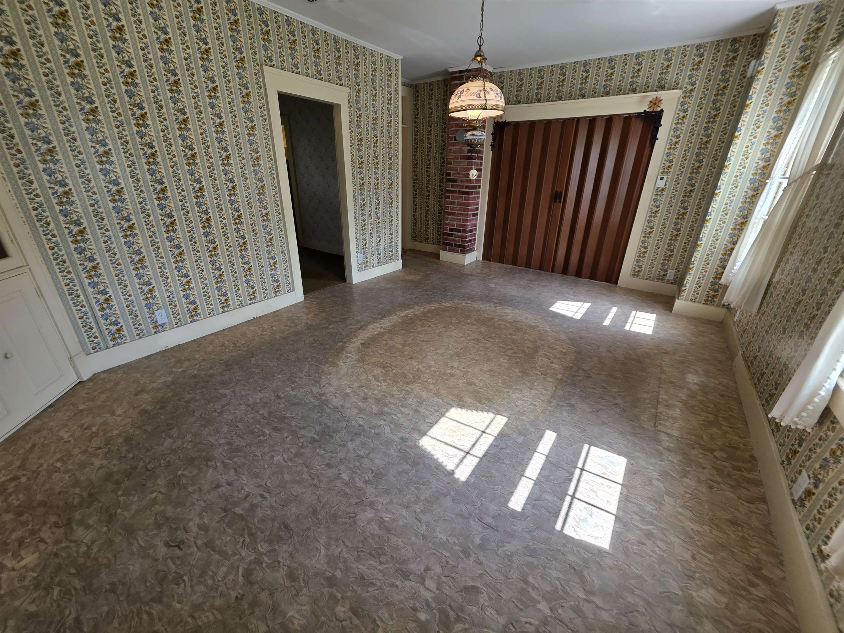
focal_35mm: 13
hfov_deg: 106.2
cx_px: 422
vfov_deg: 89.9
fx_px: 317
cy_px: 316
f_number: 1.9
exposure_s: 1/120
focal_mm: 2.2
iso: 25
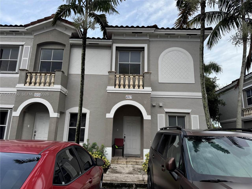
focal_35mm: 24
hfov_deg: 71.6
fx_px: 175
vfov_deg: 56.8
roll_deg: -1.5
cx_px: 126
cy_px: 94
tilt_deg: +11.9
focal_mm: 6.76
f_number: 1.78
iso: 80
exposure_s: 1/312
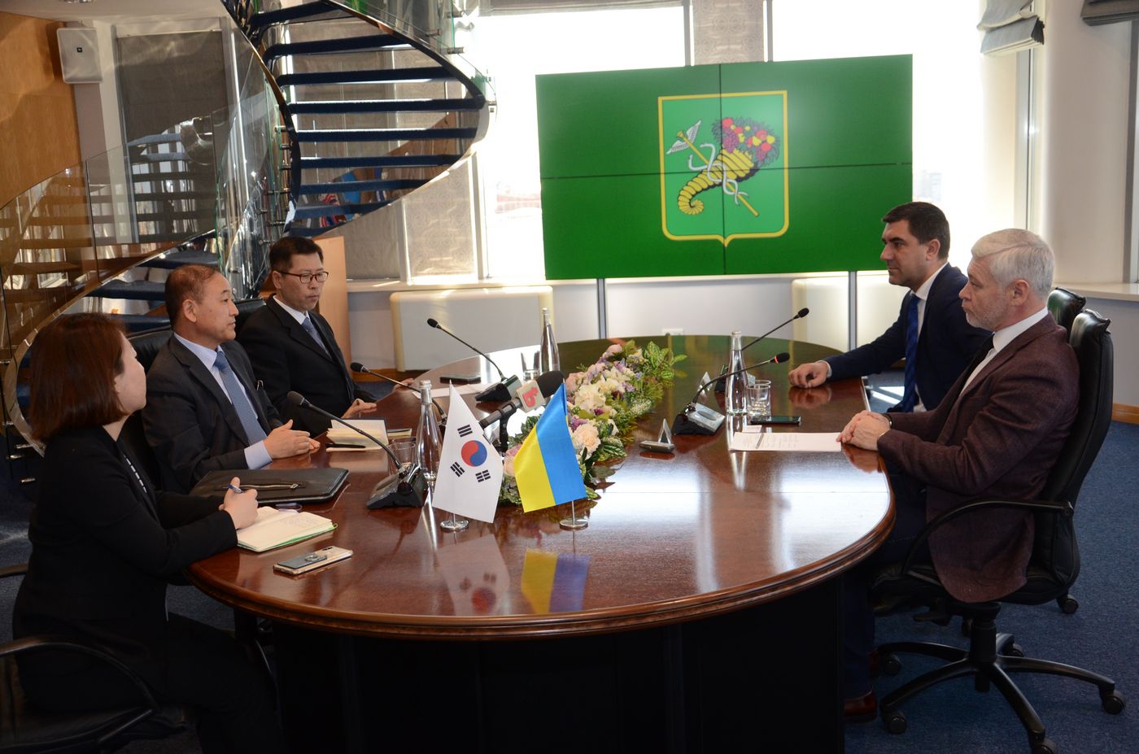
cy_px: 377
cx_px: 570
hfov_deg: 51.4
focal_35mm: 38
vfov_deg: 35.3
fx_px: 1184
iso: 800
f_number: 5
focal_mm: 25
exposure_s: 1/200
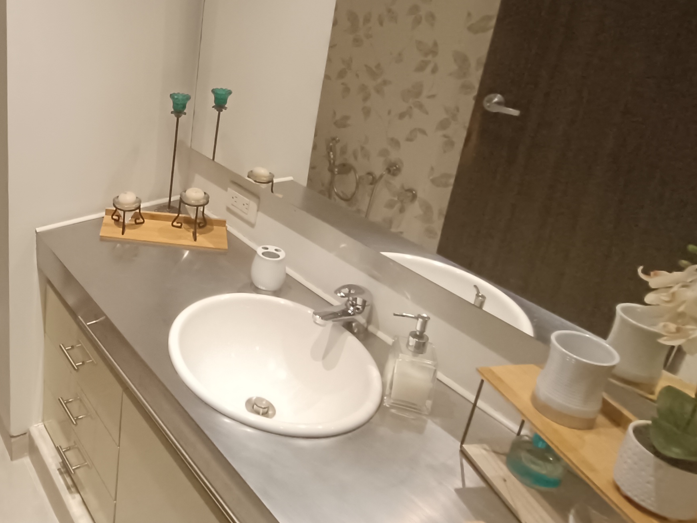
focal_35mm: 30
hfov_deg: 51.9
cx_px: 54
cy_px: 147
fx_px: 604
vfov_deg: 45.6
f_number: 2.2
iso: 651
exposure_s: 1/40
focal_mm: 1.66
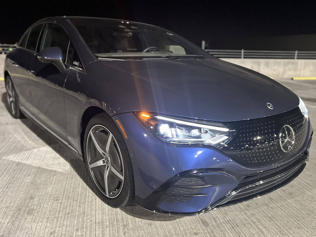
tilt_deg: -17.5
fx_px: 274
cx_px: 159
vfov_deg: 46.7
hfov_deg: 60.0
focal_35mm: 30
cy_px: 131
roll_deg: -1.0
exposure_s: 1/37
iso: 500
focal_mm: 5.7
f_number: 1.5
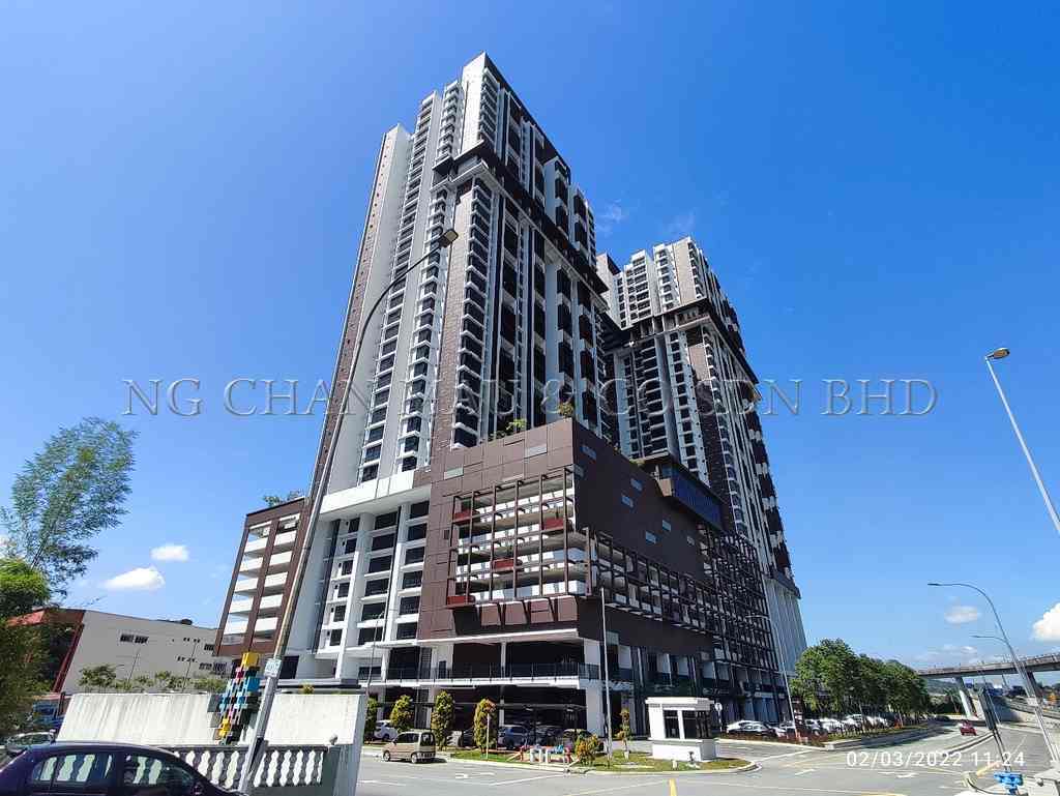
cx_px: 530
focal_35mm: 16
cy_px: 398
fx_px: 490
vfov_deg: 78.2
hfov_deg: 94.5
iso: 50
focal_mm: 1.65
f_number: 2.2
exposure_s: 1/1089
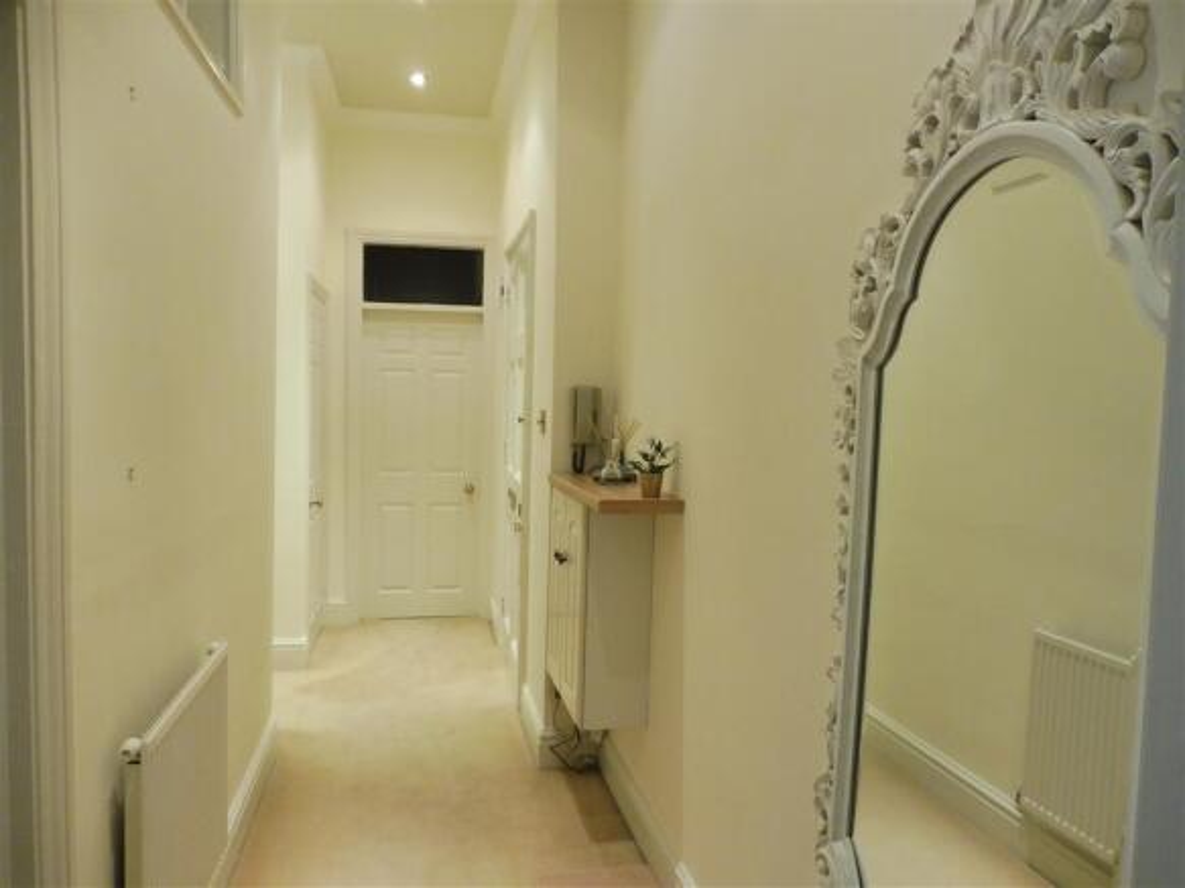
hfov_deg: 71.6
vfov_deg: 56.8
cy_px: 444
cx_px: 592
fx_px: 821
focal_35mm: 24
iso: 400
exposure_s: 1/20
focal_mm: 4.3
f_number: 3.3
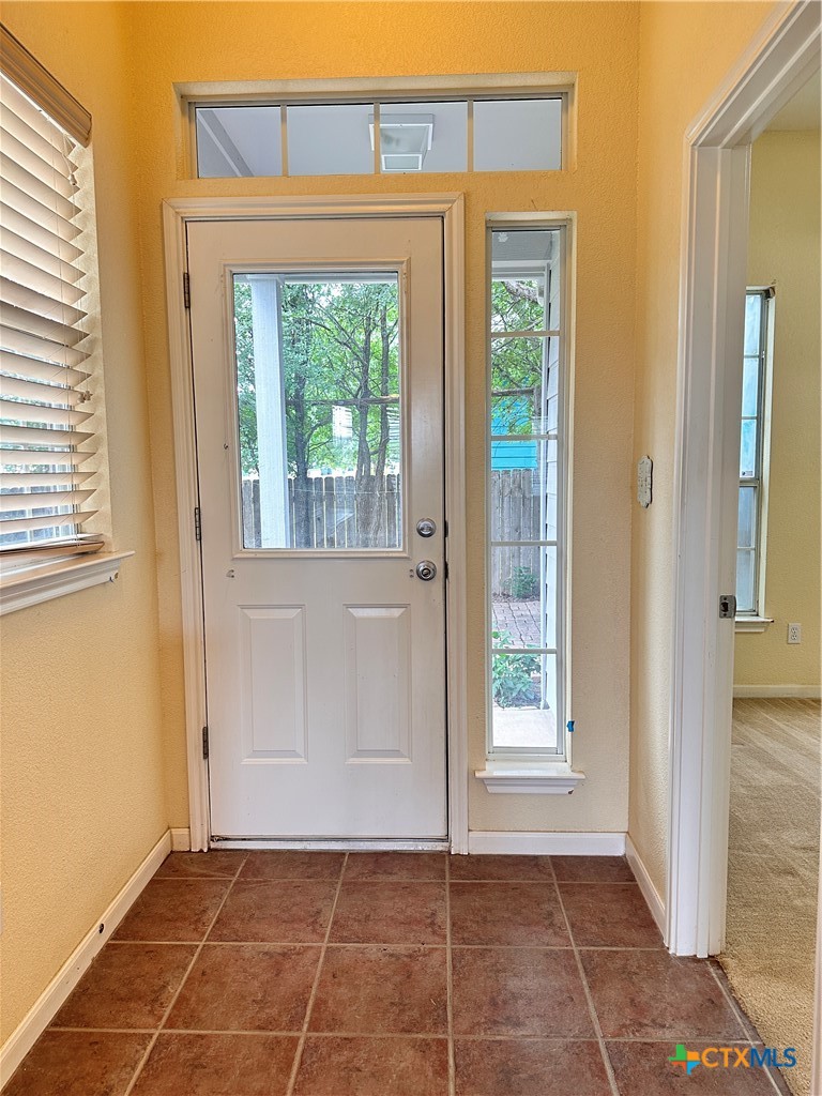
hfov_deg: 56.8
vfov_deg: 71.6
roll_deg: -0.1
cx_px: 411
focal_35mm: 24
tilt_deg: -6.0
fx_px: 760
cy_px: 548
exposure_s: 1/60
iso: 250
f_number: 1.78
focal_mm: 6.86
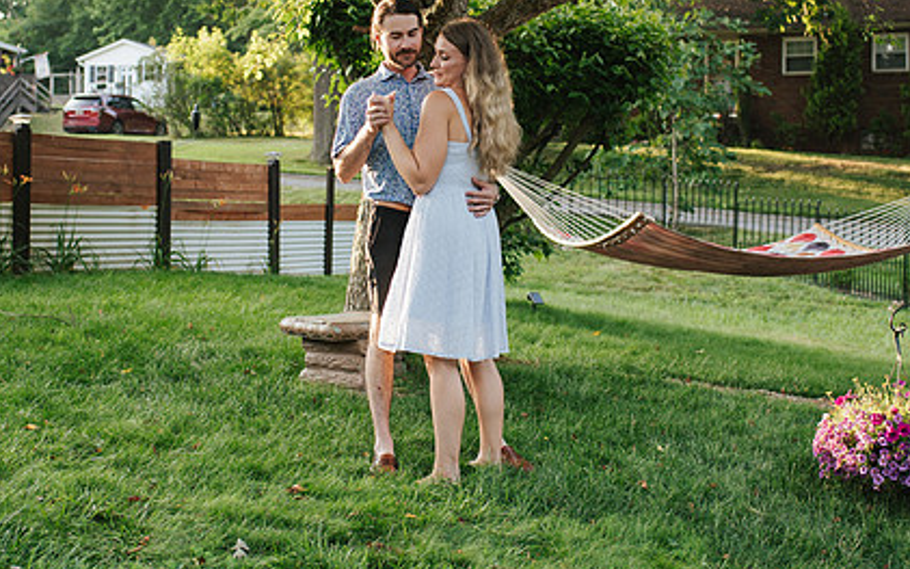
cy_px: 198
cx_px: 426
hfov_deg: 33.0
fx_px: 1537
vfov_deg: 20.9
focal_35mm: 62
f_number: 2.8
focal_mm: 35
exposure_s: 1/500
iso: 500
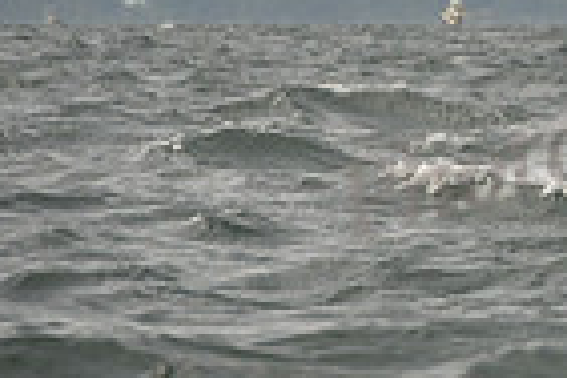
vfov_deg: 1.7
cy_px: -131
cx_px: 1118
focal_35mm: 822
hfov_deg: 2.5
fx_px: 12945
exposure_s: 1/1000
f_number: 8
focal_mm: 200
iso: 400
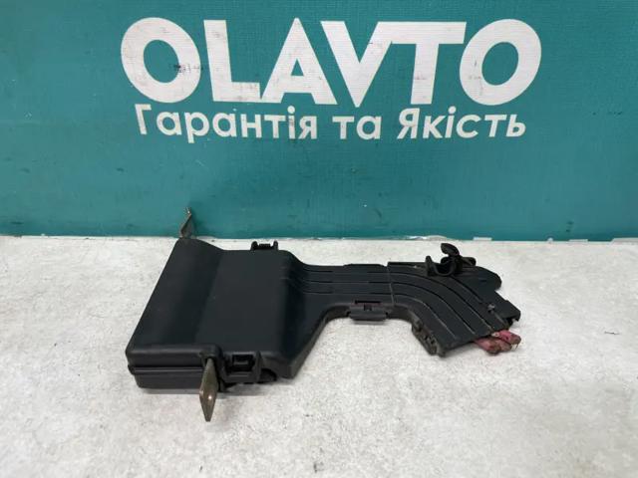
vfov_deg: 53.1
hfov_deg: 67.3
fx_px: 479
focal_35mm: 26
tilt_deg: -32.4
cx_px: 319
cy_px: 239
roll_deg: +1.7
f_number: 1.6
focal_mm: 4.2
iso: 125
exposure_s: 1/100
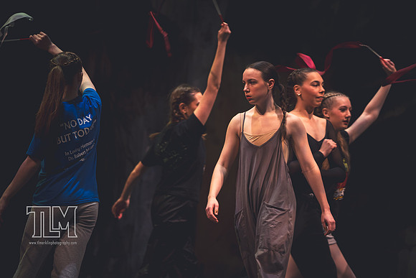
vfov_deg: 6.9
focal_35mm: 200
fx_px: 2312
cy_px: 139
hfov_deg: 10.3
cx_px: 208
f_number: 2.8
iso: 1400
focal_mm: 200
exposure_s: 1/250
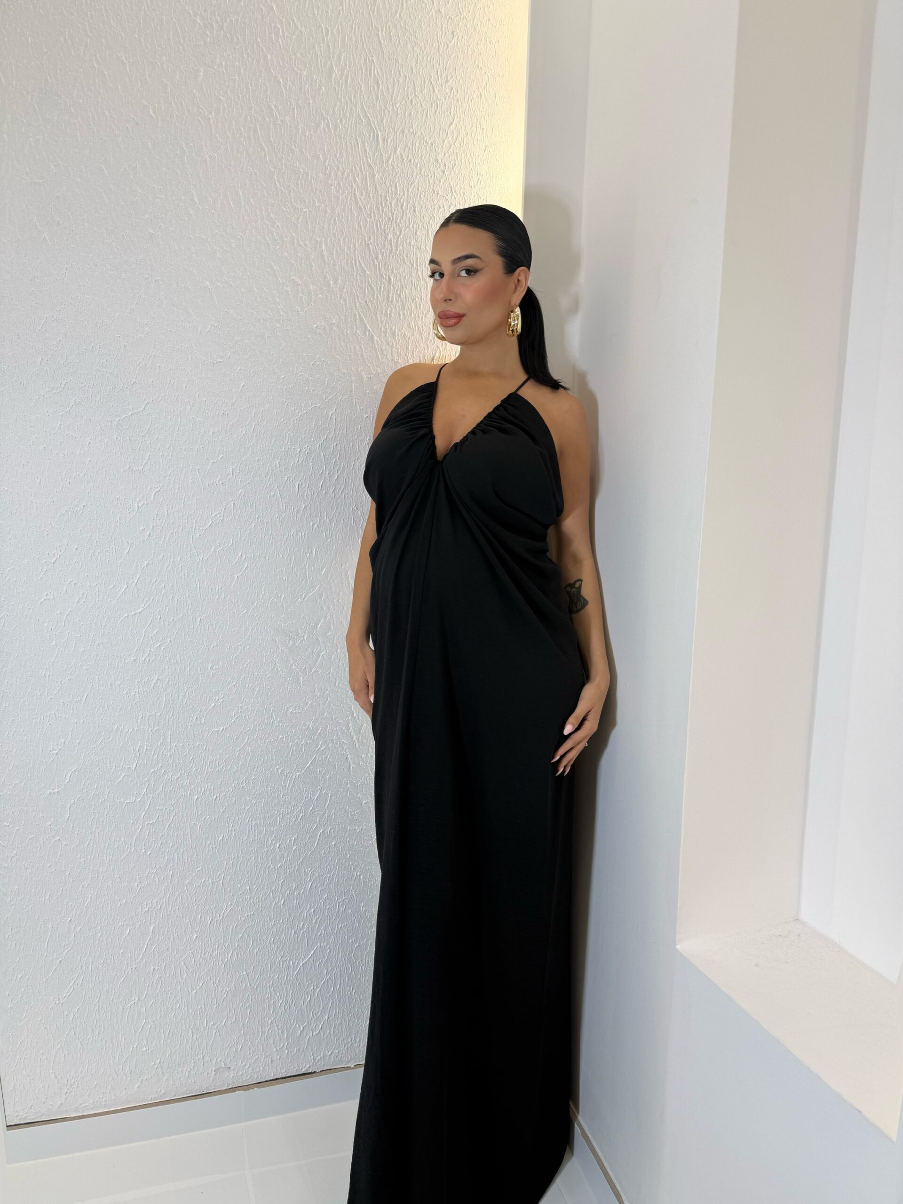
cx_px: 452
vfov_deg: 71.6
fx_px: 835
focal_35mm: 24
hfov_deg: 56.8
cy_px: 602
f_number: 1.78
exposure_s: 1/201
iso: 64
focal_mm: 6.76
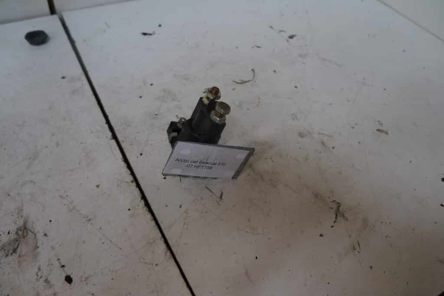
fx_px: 333
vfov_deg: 47.9
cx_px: 222
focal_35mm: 27
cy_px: 148
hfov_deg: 67.4
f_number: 5
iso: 1250
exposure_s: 1/60
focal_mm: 18
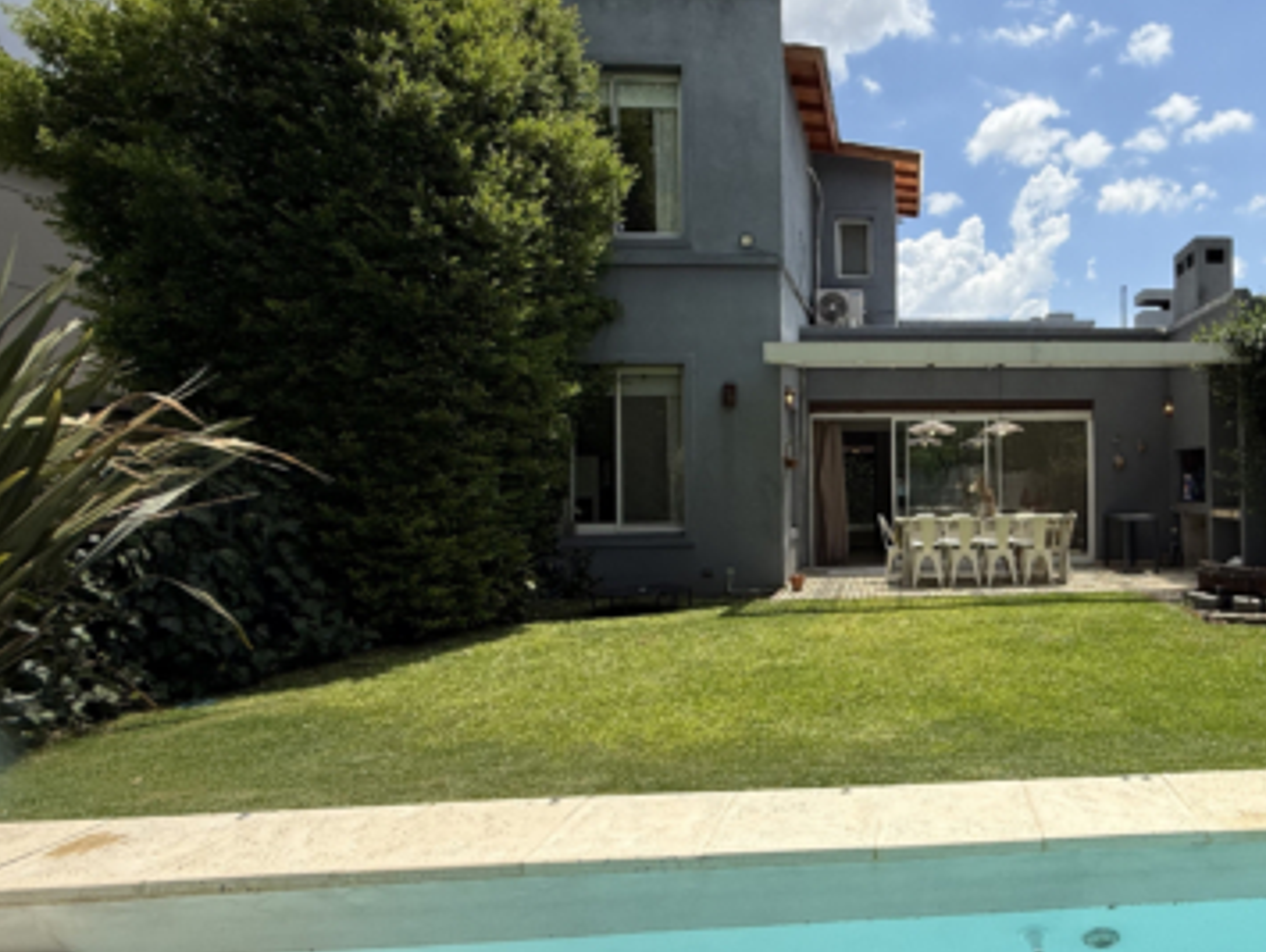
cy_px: 478
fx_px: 842
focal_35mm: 23
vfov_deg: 59.0
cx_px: 984
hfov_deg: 68.0
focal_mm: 2.22
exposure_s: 1/1235
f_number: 2.2
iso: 20
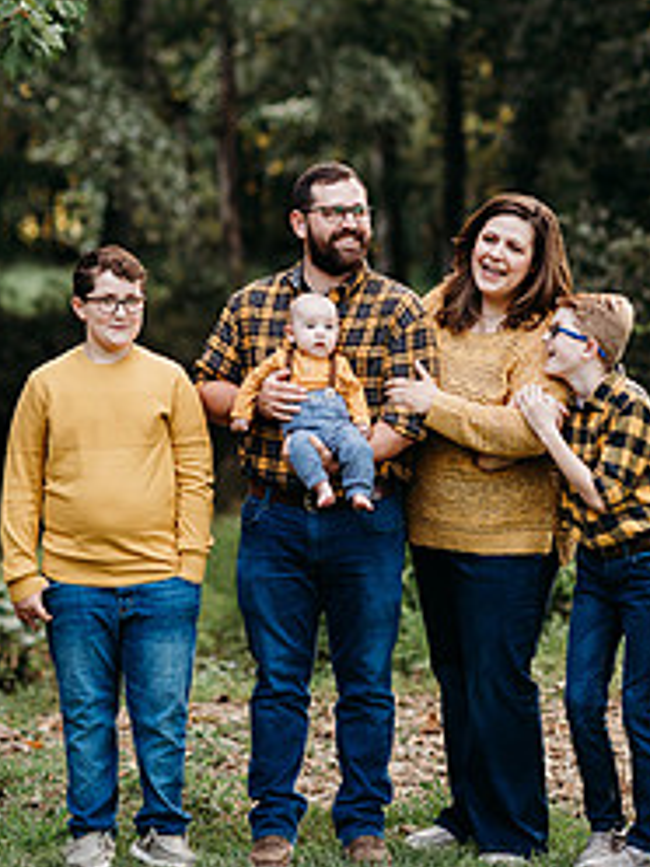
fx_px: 3705
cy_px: 199
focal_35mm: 148
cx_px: 388
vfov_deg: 13.3
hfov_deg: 10.0
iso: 125
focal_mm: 85
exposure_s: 1/200
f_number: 2.2
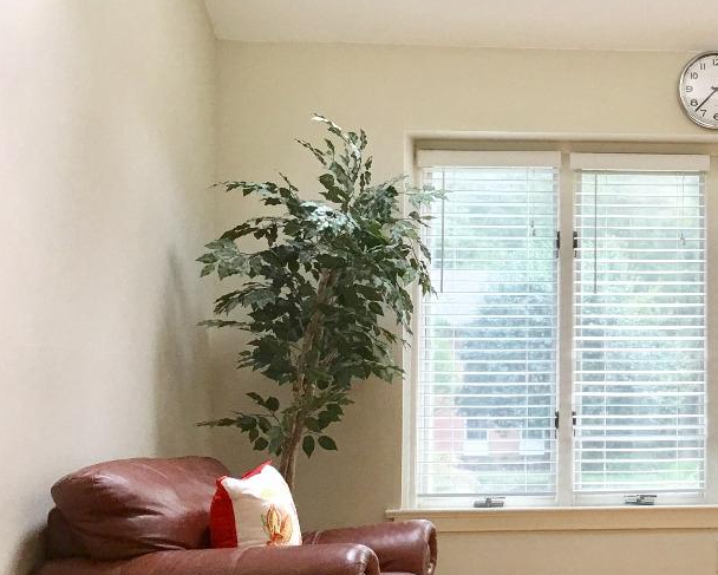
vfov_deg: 22.8
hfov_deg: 25.8
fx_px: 1424
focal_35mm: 67
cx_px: 828
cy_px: 328
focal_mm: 4.15
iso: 32
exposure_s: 1/30
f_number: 2.2
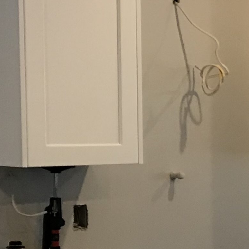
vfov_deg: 13.4
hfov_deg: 12.5
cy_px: 237
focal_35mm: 129
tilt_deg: -5.8
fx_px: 1050
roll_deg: +0.1
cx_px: 426
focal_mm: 3.99
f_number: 1.8
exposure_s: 1/15
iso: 40
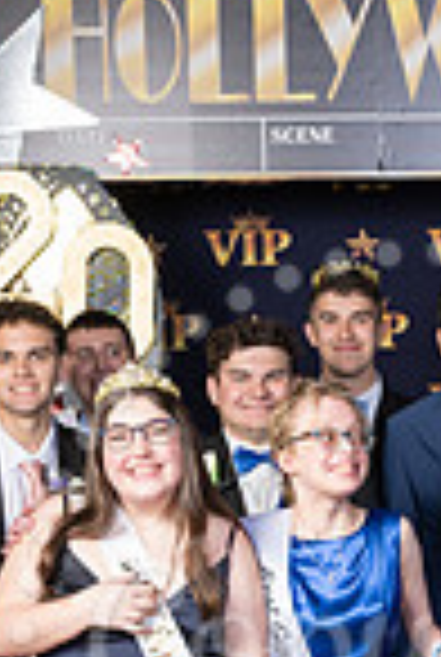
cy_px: 657
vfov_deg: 18.7
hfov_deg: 12.8
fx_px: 1938
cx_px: 432
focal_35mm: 106
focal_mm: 34.5
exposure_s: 1/125
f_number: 8
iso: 400
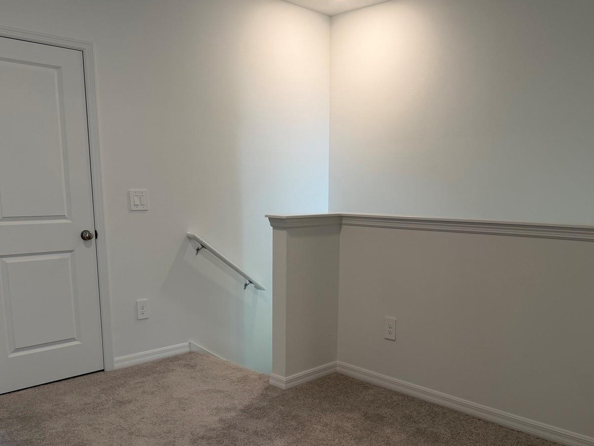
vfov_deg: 43.6
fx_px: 549
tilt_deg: -10.8
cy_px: 293
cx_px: 316
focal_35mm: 32
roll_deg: -0.1
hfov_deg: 56.8
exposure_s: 1/120
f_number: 1.78
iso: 125
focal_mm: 6.76
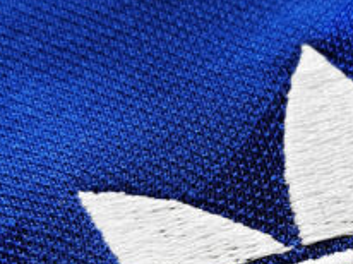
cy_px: 315
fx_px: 1426
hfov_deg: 13.8
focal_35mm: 140
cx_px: 379
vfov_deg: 10.4
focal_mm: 5.58
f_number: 1.8
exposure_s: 1/133
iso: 50
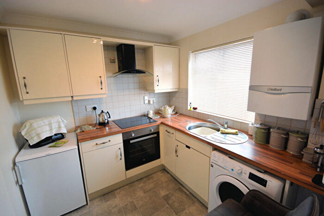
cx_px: 162
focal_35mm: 15
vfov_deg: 77.3
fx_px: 135
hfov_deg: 100.4
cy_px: 108
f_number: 8
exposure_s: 1/25
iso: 400
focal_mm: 10
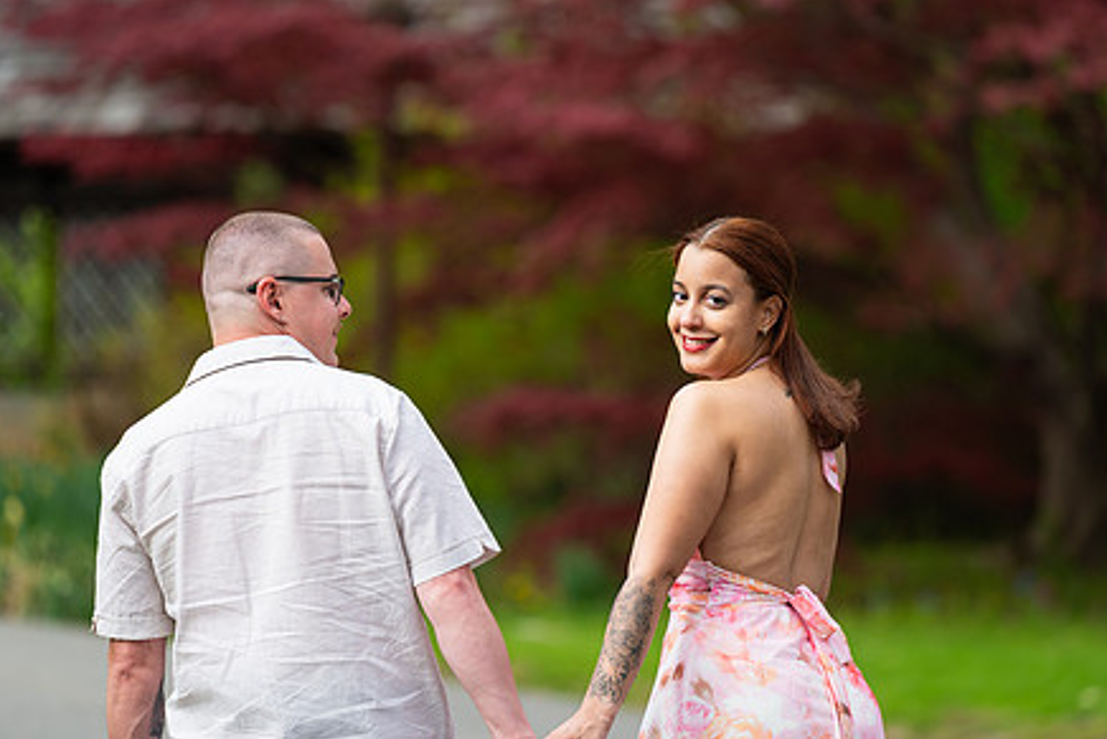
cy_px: 385
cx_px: 570
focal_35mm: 276
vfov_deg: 5.0
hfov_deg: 7.5
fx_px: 8489
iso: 200
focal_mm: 200
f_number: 3.2
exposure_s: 1/1000
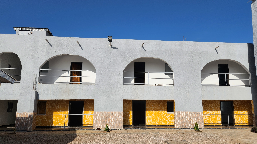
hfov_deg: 71.9
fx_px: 177
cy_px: 87
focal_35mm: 26
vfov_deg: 44.1
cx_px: 128
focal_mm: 5.4
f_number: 1.8
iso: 20
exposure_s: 1/2985
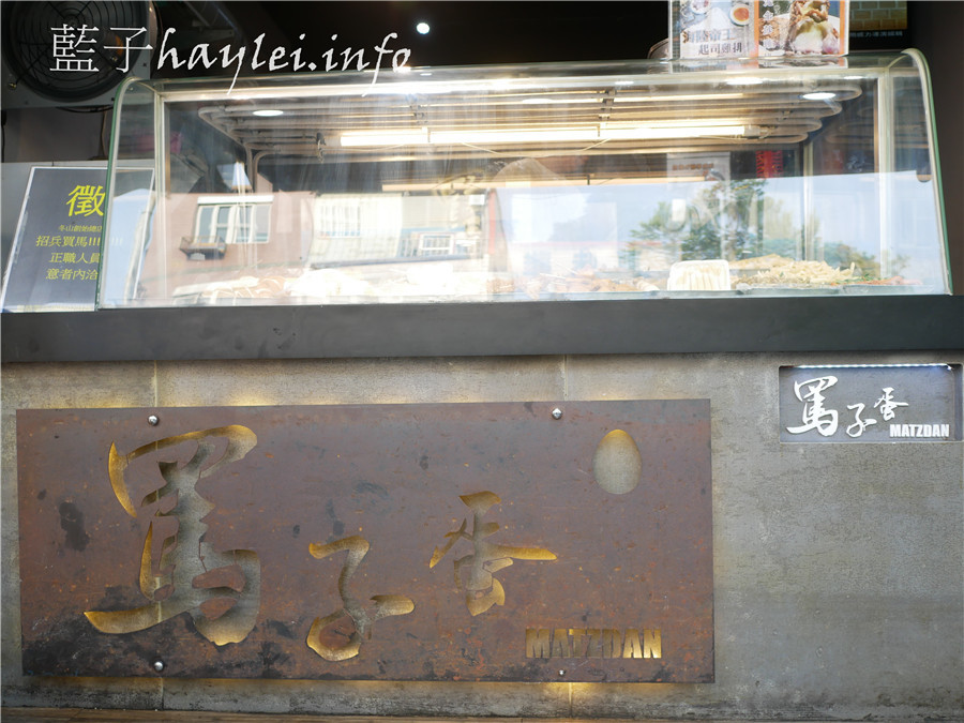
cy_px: 362
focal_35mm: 30
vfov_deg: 46.8
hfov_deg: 60.0
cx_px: 482
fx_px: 835
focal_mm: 15
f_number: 2.2
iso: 200
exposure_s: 1/200
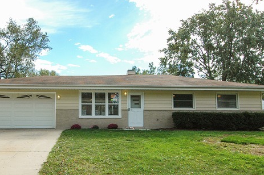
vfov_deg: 44.6
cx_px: 107
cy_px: 107
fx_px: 213
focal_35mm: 29
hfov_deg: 63.2
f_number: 11
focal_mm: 14
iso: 800
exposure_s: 1/500
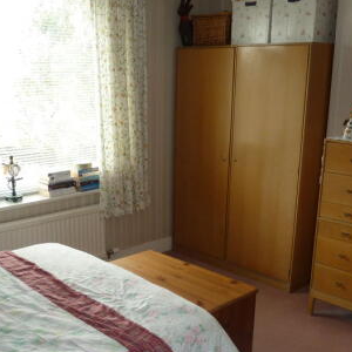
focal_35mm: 43
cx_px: 128
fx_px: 495
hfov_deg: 38.9
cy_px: 216
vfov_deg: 39.0
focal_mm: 4.1
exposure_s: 1/40
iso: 80
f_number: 3.3
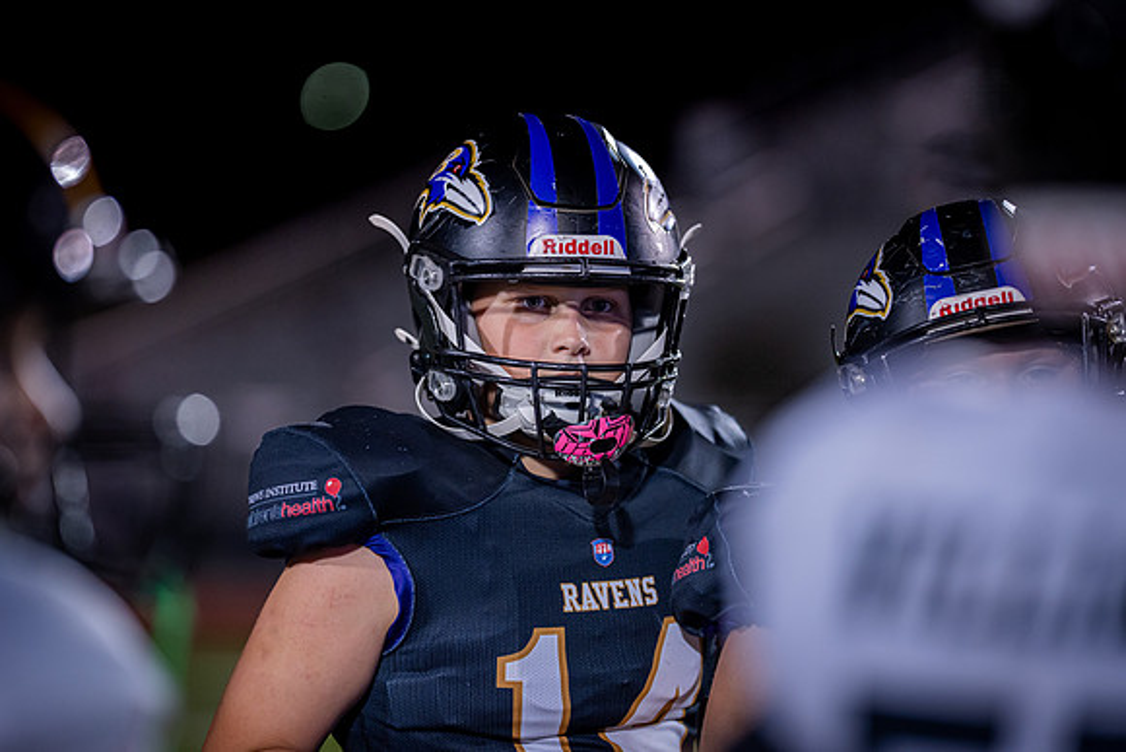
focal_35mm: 148
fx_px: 4624
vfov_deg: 9.3
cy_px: 352
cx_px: 540
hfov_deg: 13.9
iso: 1250
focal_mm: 135
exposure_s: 1/1000
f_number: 1.8
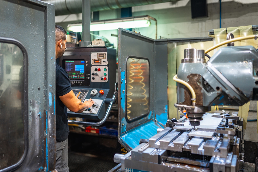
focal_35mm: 35
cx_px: 129
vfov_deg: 37.9
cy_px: 86
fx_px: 251
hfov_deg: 54.4
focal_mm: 35
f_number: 1.6
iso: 400
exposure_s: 1/320
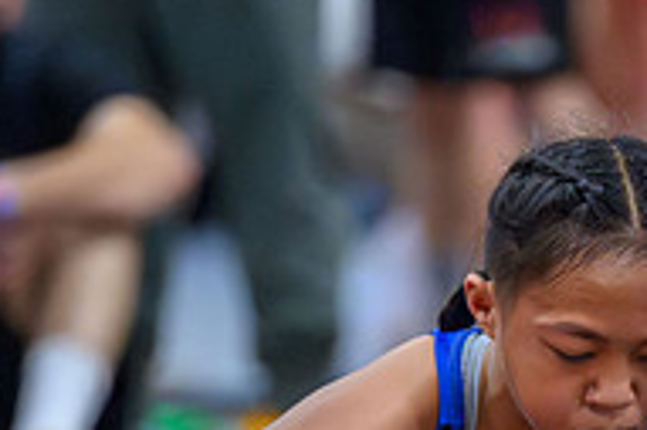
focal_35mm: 720
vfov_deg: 1.9
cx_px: 583
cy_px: 616
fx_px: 12929
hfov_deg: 2.9
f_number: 2.8
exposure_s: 1/800
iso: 20000
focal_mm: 200
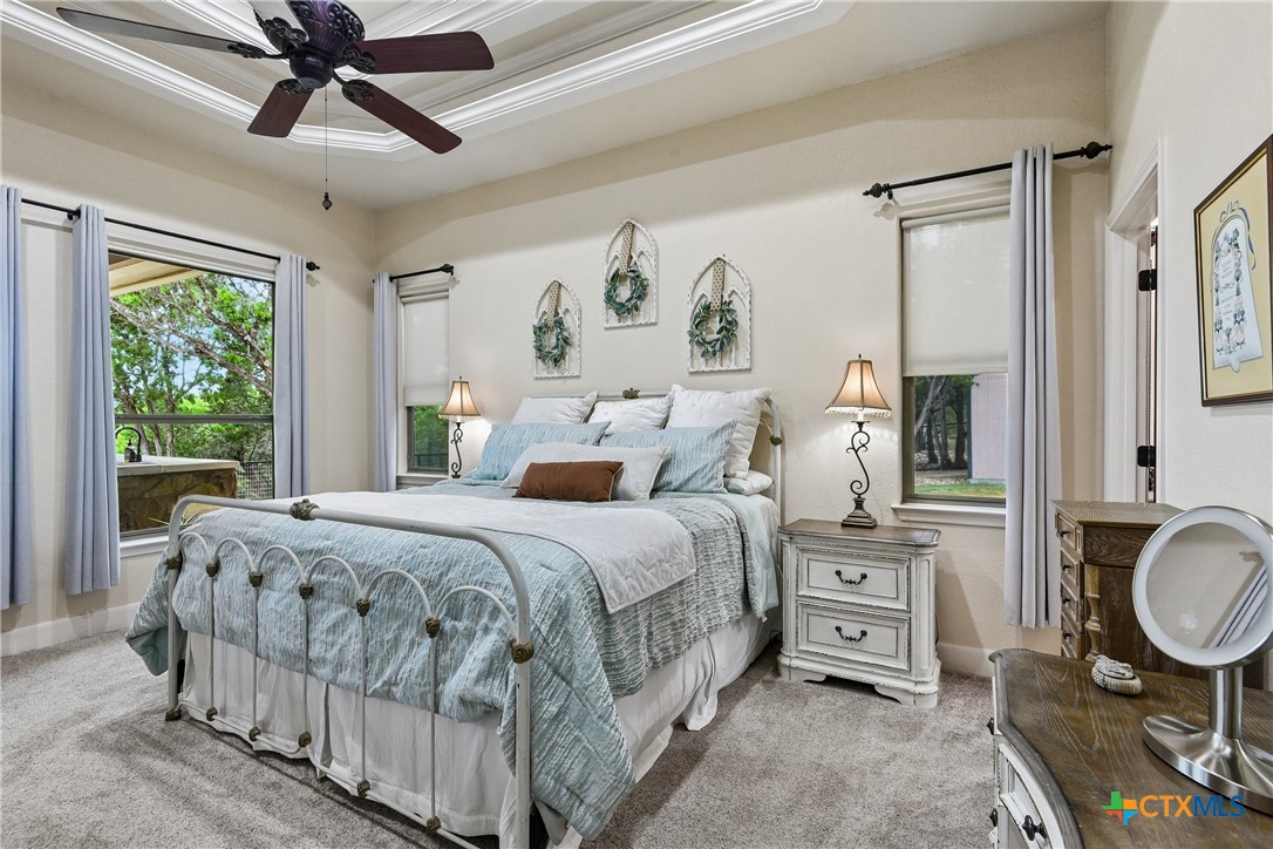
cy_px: 424
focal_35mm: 17
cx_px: 636
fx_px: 601
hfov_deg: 93.3
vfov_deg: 70.4
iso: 1400
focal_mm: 17
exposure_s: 1/15
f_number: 8
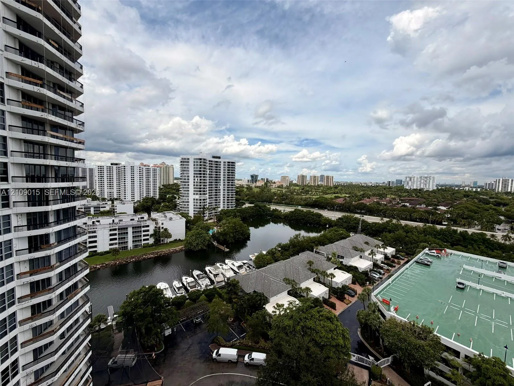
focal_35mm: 14
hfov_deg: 102.1
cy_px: 193
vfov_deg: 85.7
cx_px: 257
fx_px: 208
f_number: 2.2
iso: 20
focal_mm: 2.22
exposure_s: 1/1399
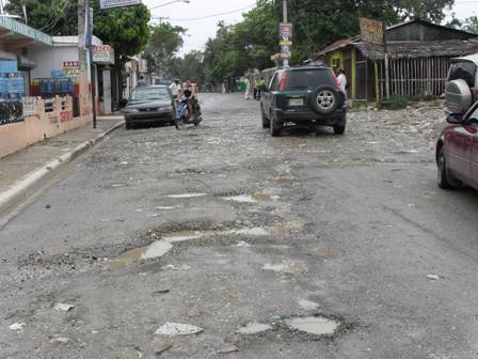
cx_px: 239
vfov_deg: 29.1
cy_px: 180
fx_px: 690
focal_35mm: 50
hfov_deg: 38.2
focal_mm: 8.8
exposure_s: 1/250
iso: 100
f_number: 3.3
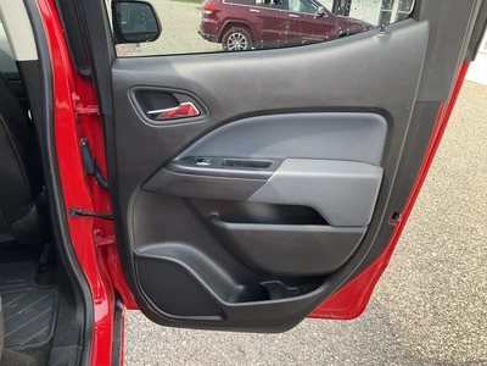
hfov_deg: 61.7
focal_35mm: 29
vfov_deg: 48.2
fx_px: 408
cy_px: 183
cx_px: 244
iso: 25
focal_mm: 3
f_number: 1.8
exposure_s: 1/172
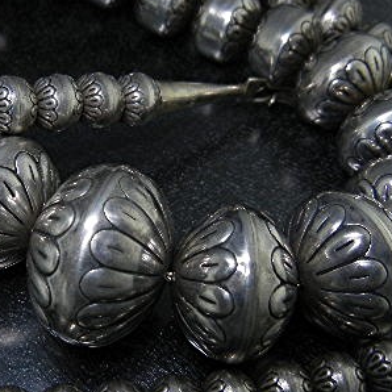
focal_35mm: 57
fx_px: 730
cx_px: 110
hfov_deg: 29.7
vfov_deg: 30.0
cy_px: 210
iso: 335
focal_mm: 5.4
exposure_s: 1/30
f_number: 7
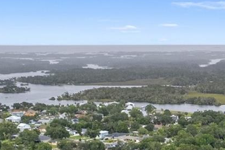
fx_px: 531
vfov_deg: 14.0
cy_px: 284
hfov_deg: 22.2
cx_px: 267
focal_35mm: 85
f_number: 2.8
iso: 140
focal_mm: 8.38
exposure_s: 1/1000
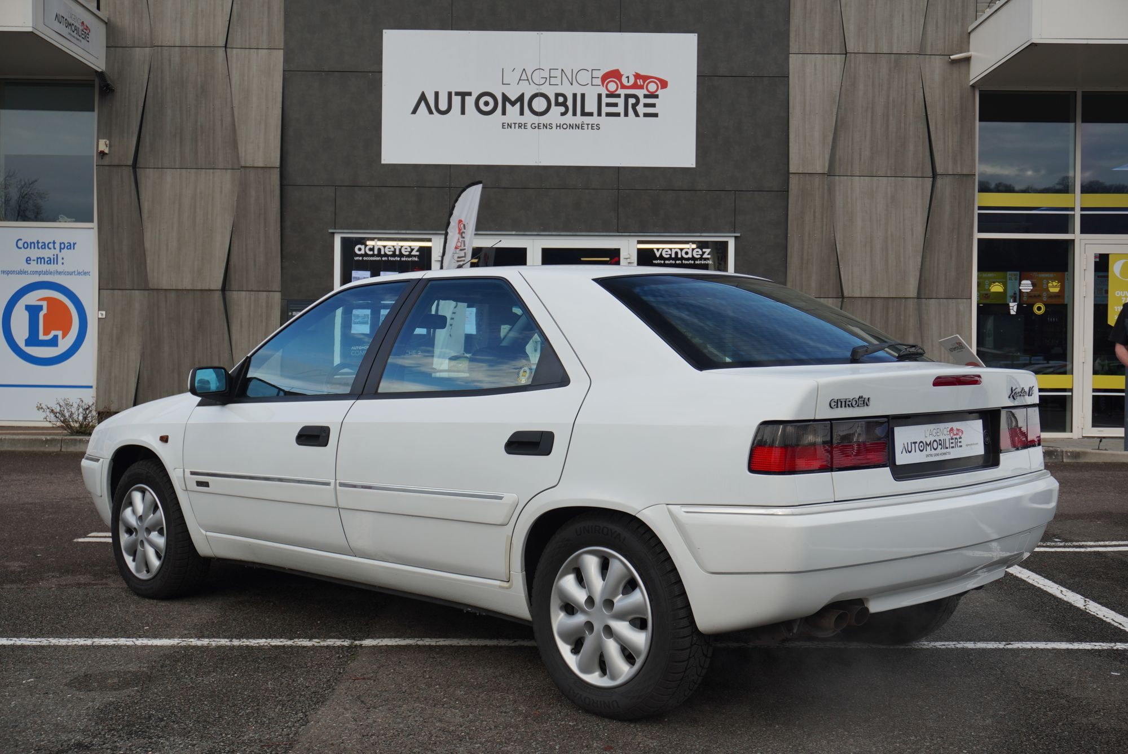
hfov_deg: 44.9
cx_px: 564
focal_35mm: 44
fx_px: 1364
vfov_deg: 30.9
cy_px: 377
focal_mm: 29
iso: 100
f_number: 5.6
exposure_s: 1/100
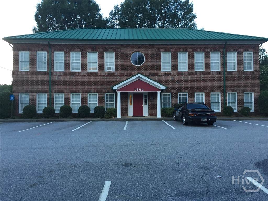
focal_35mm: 29
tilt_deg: +0.8
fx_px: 225
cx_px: 134
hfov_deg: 61.7
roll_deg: -0.8
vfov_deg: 48.2
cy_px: 100
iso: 32
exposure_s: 1/30
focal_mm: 4.15
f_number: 2.2
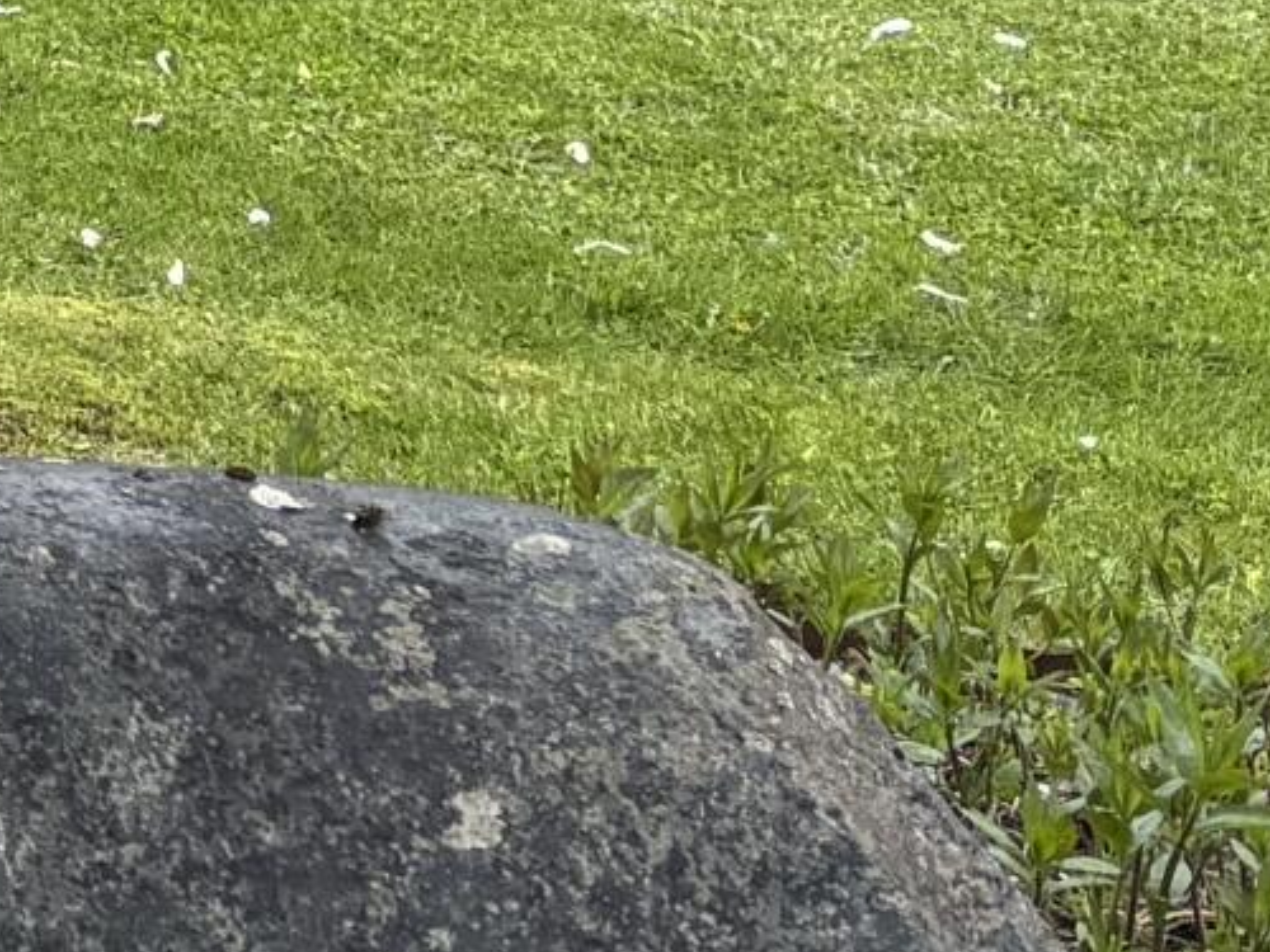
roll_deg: +2.0
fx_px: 5723
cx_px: -1877
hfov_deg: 10.6
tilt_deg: +6.0
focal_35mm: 156
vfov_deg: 8.3
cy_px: -1716
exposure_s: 1/290
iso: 50
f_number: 1.6
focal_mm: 5.96
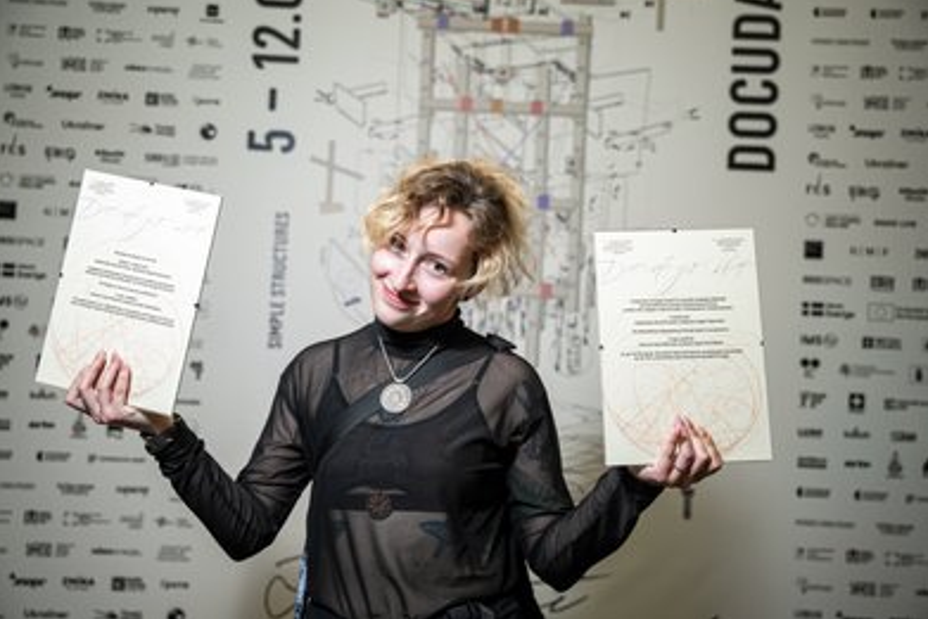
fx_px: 1057
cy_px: 305
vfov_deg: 32.7
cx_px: 465
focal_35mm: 41
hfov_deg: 47.4
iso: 1250
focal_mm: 38.5
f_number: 2.8
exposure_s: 1/160
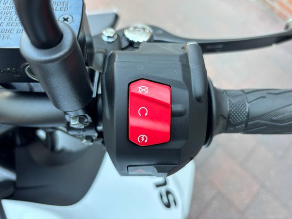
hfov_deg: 65.3
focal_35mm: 27
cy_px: 106
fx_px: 228
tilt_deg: -60.7
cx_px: 151
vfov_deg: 51.3
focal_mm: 5.96
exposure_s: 1/121
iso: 80
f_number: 1.6
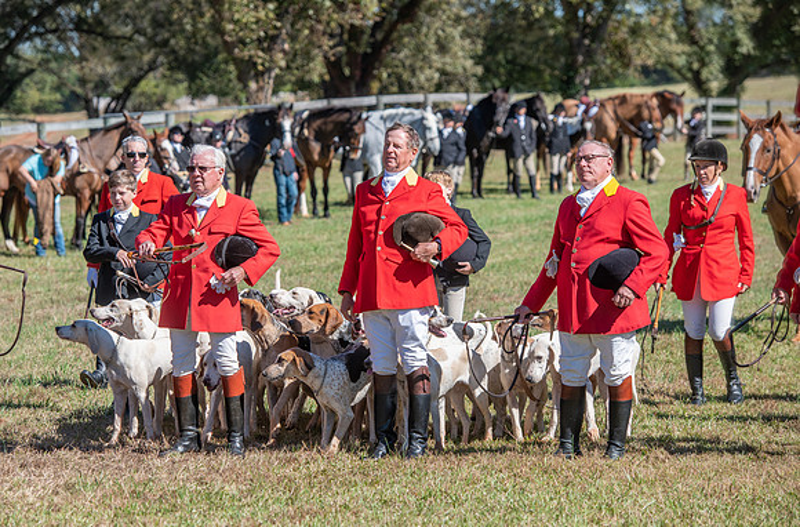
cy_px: 285
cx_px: 354
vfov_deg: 9.1
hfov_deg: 13.7
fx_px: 3322
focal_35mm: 150
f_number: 4.5
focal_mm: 130
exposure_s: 1/400
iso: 100
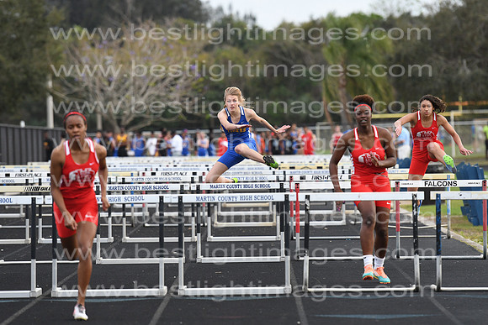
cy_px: 162
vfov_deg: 5.0
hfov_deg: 7.4
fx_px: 3762
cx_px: 244
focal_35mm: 278
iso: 800
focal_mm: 185
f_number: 4
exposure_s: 1/1600
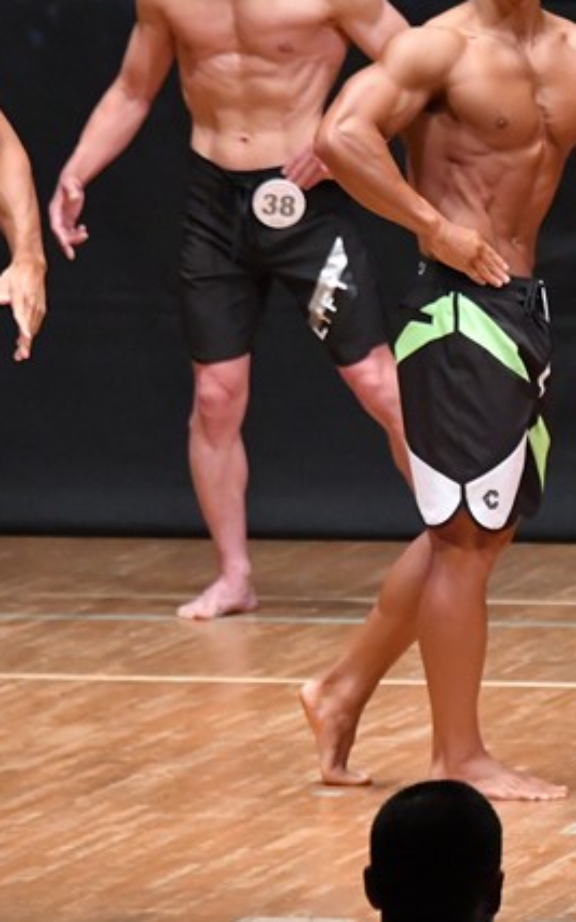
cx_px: 648
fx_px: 13935
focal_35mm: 555
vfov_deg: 3.8
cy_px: 369
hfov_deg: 2.4
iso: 8000
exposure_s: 1/400
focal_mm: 200
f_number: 5.6
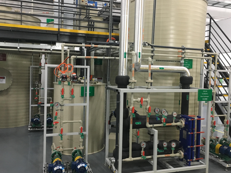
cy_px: 83
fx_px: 227
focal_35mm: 34
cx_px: 114
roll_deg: -1.5
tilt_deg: -3.8
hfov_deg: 54.0
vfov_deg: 41.8
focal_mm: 4.15
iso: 250
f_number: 2.2
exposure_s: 1/33
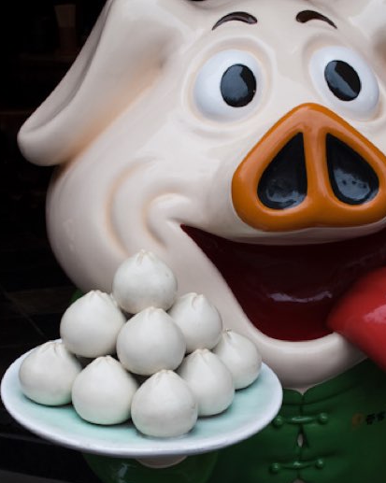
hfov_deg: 17.6
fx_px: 1243
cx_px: 278
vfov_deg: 21.8
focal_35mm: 87
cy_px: 348
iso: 200
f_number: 8
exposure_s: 1/200
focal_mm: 29
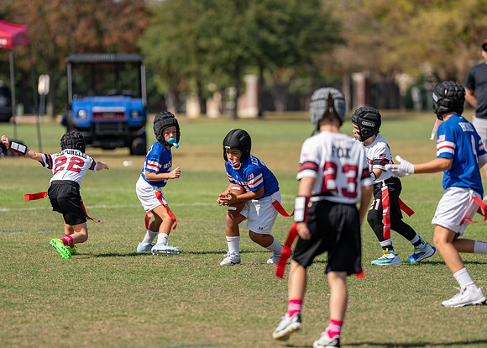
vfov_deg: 4.8
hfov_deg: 6.8
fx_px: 4105
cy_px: 152
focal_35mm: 297
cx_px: 265
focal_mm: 200
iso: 100
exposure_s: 1/2000
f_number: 2.8
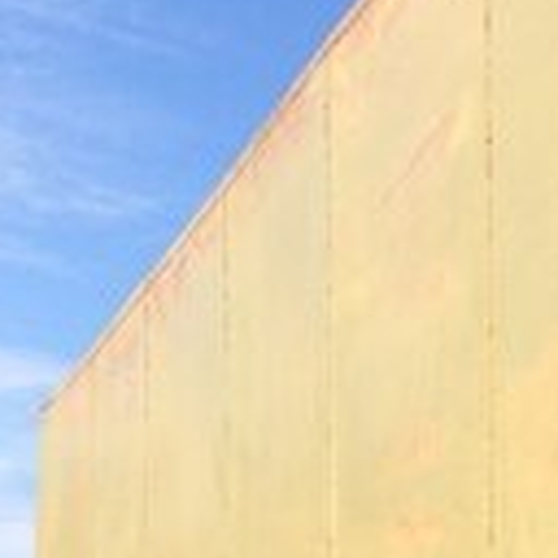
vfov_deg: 16.4
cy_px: 772
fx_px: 1806
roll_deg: +0.9
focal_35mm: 99
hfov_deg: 16.4
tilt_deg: +2.1
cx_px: 767
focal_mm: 4.15
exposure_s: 1/1109
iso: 32
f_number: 2.2
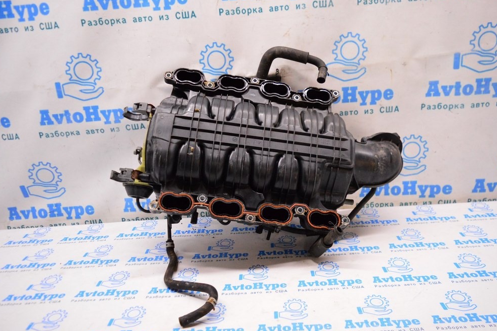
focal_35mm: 28
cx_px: 251
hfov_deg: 65.5
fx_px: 386
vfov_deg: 46.4
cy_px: 168
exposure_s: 1/320
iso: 3200
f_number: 3.5
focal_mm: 18
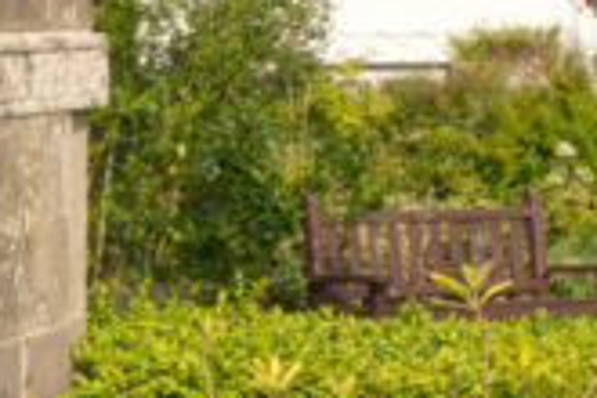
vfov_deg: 6.9
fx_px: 3283
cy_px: 412
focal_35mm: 198
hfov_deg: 9.7
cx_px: -550
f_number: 18
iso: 320
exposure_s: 1/160
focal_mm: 32
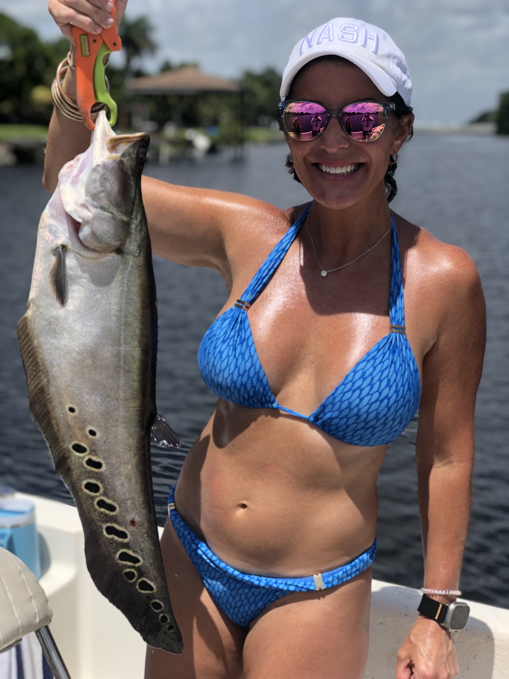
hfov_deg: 25.7
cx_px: 254
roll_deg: -0.2
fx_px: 1118
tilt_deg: -9.9
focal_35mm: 57
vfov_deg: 33.8
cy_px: 340
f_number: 2.8
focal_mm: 6.6
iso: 20
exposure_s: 1/585
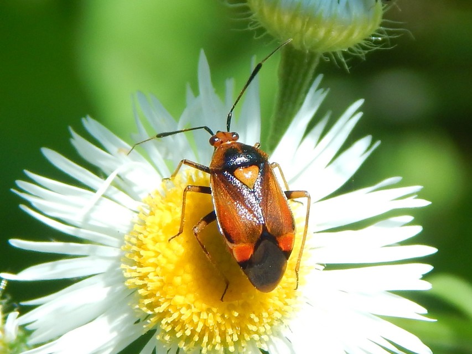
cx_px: 236
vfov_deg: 19.6
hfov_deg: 26.0
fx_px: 1023
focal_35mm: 75
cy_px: 177
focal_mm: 13.5
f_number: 4.2
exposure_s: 1/640
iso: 125
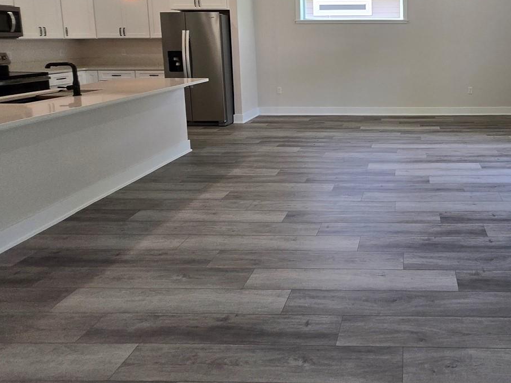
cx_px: 406
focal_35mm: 23
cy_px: 79
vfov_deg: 54.9
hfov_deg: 67.3
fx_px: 340
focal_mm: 1.7
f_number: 2.2
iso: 80
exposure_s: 1/70
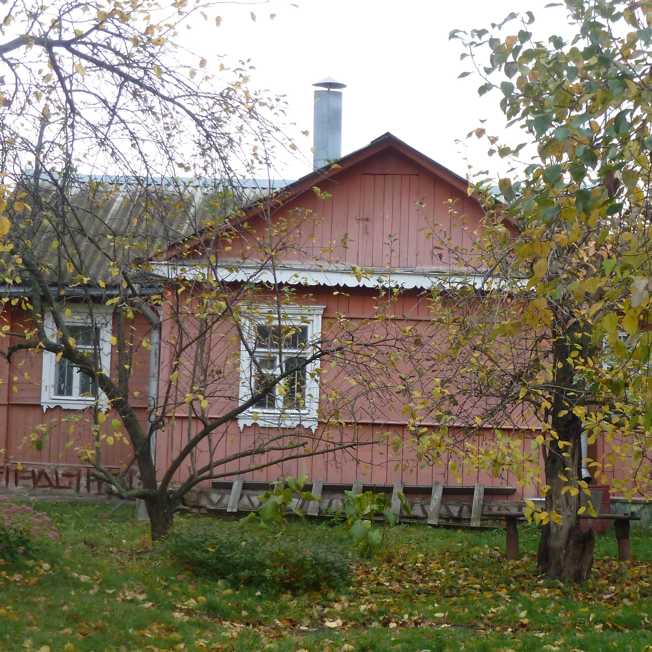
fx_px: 1556
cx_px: 470
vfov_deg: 23.7
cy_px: 334
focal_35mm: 73
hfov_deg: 23.5
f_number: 4
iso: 160
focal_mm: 8
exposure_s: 1/60
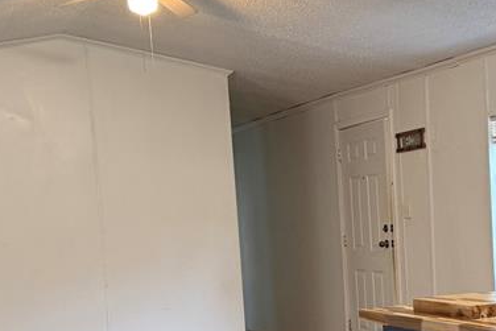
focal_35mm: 68
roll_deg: +3.8
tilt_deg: -4.5
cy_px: 280
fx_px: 937
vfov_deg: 19.8
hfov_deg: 28.8
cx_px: 414
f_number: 1.78
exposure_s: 1/60
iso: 320
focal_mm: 6.76
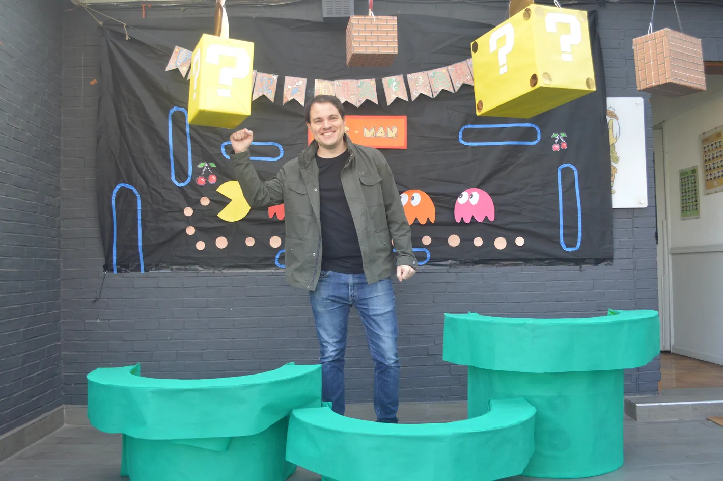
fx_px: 662
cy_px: 240
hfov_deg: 57.3
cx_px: 362
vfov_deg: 39.9
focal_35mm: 33
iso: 400
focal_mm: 22
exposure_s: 1/80
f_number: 4.5
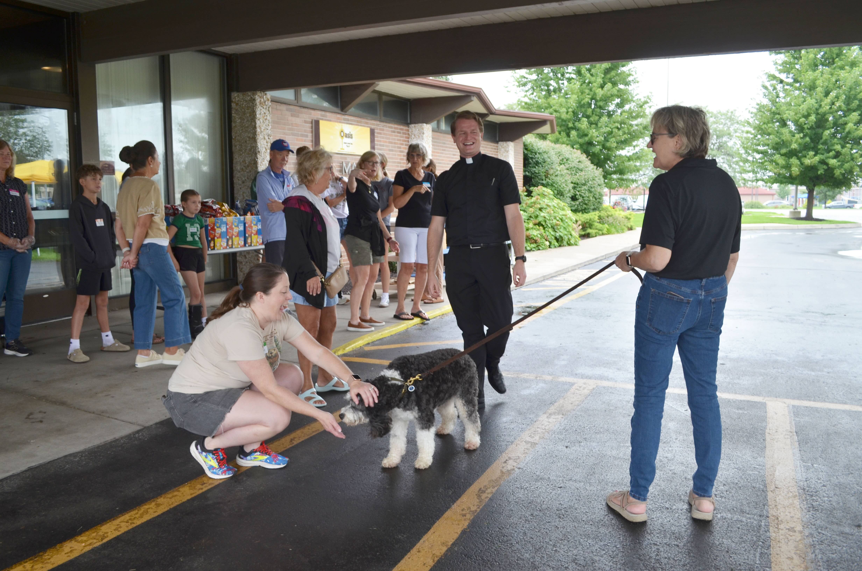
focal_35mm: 30
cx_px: 431
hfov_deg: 62.0
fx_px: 717
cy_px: 286
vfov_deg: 43.4
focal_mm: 20
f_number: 5.6
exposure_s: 1/125
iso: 220
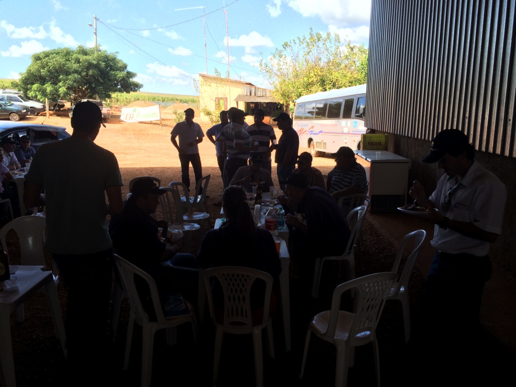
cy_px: 194
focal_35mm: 30
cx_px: 258
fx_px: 447
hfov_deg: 60.0
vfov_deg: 46.8
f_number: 2.2
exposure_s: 1/622
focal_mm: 4.12
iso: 32
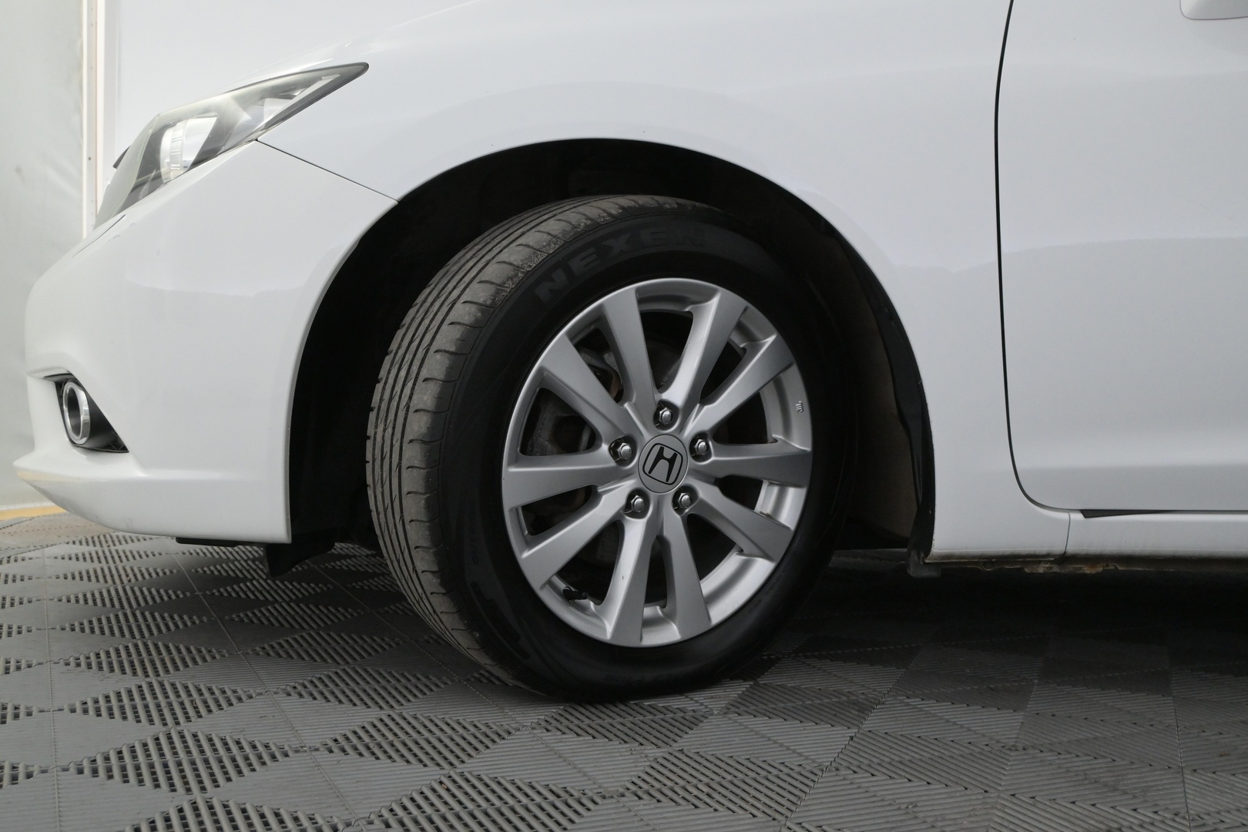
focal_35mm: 38
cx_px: 624
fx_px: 1300
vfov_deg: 35.5
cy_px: 416
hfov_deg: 51.3
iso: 2500
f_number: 5.6
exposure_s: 1/125
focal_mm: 25
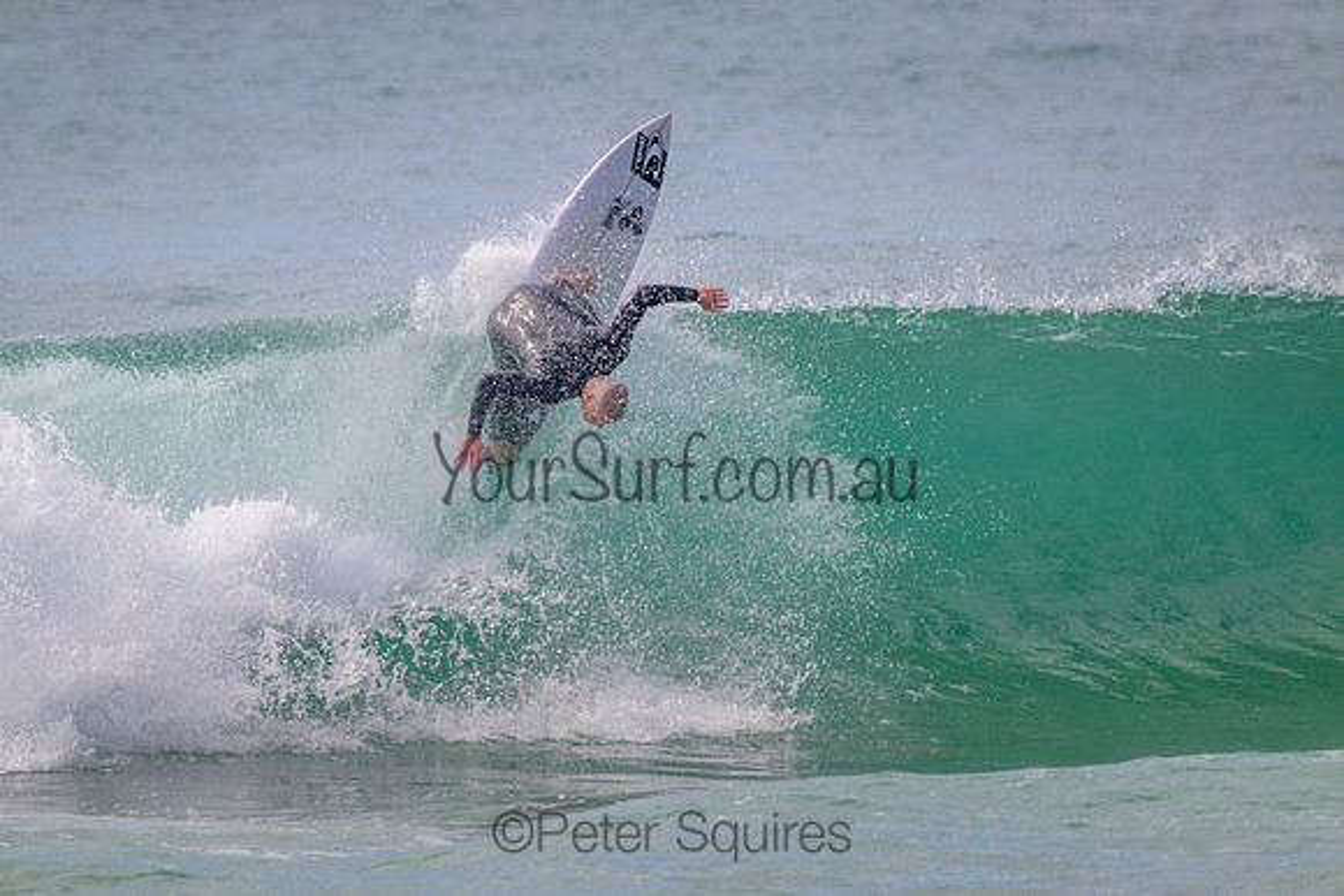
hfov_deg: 2.6
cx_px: 672
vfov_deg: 1.7
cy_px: 448
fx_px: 29872
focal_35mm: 800
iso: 1250
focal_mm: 800
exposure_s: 1/2000
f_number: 11
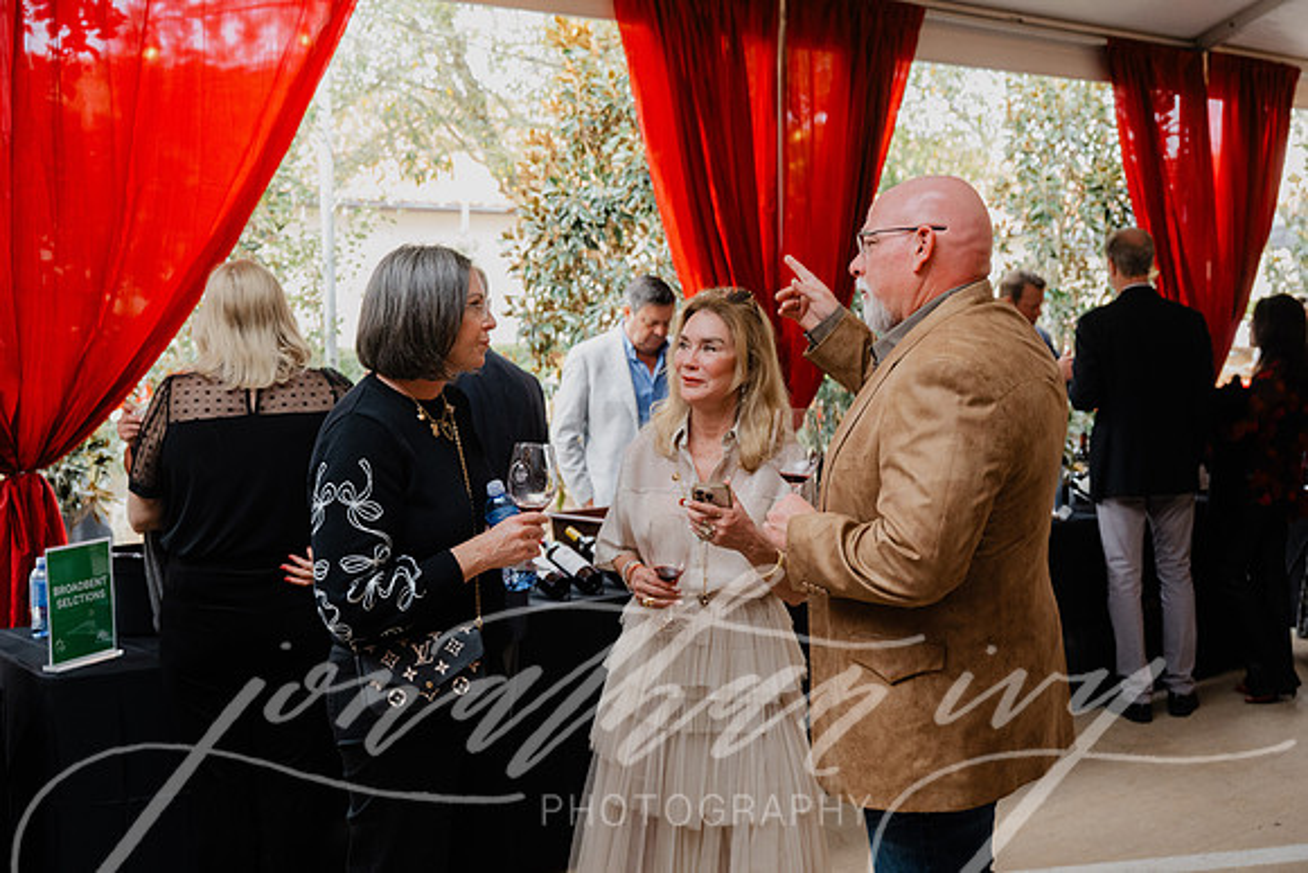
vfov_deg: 32.6
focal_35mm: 41
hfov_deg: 47.4
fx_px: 1490
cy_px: 436
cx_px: 654
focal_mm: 41
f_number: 4
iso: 2000
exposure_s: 1/160
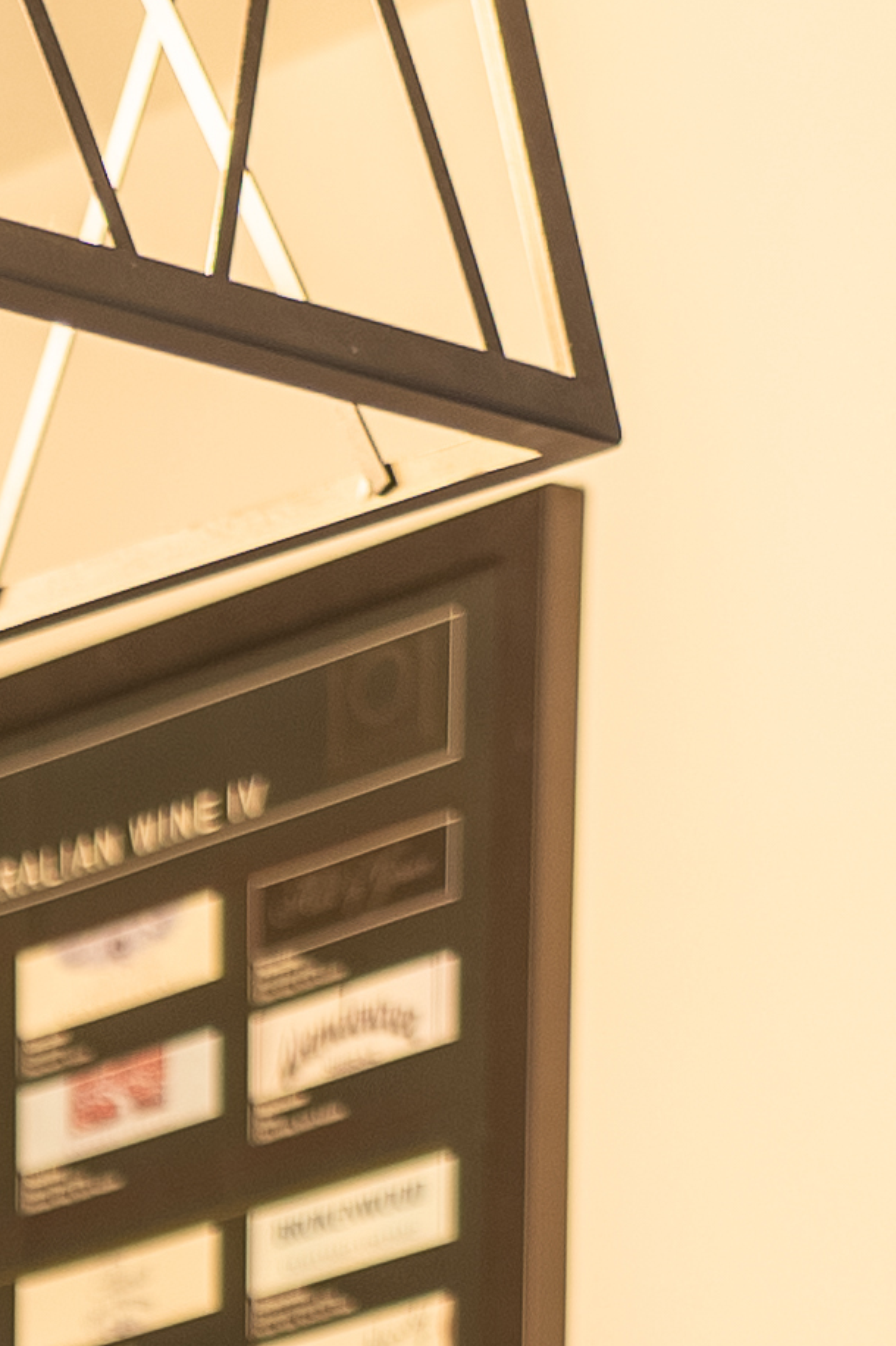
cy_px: 4560
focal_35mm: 260
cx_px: -2409
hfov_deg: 4.9
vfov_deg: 6.8
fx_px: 9713
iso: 100
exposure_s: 1/25
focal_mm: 34
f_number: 4
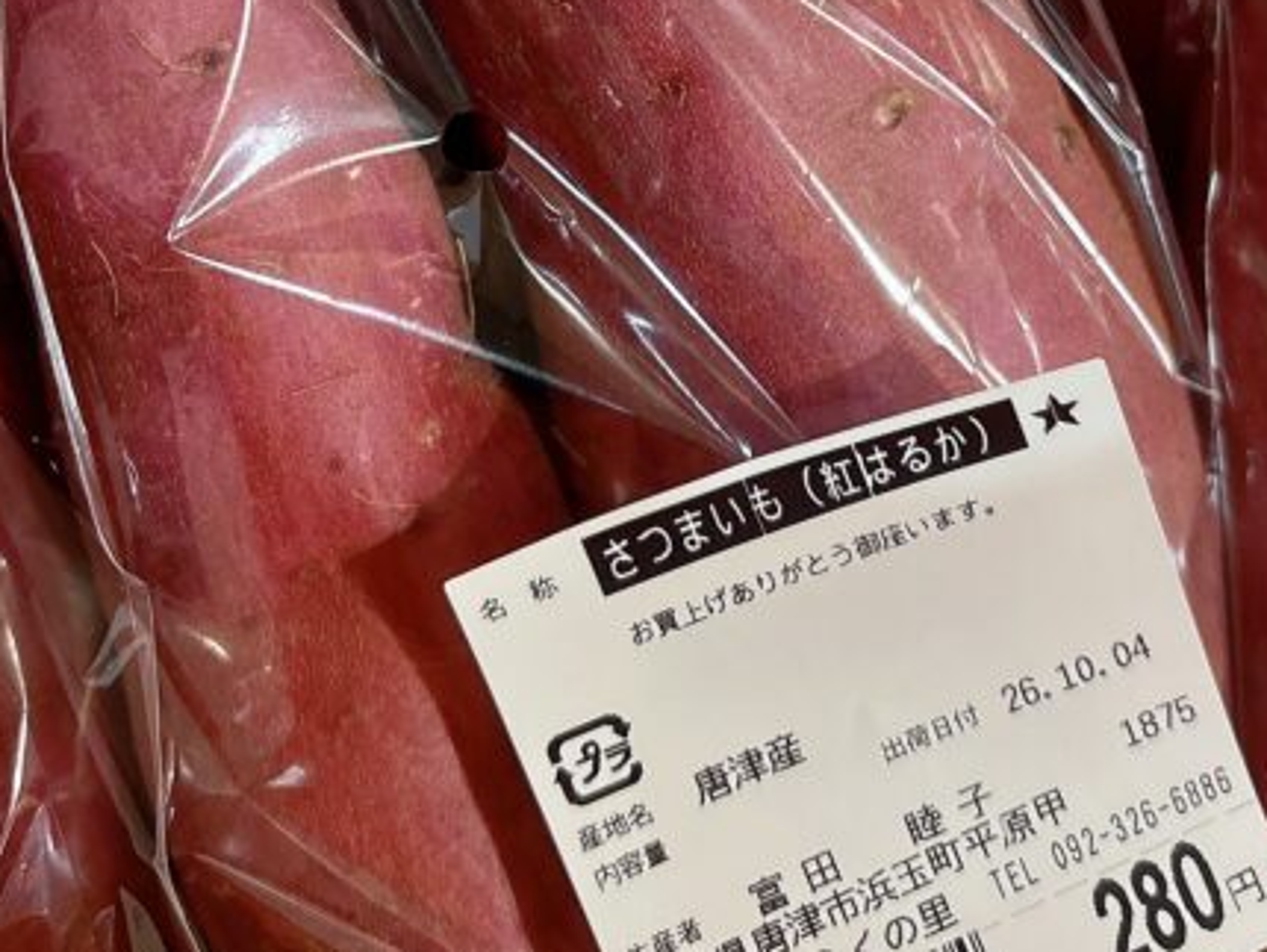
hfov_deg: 33.2
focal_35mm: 58
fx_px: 2124
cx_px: 681
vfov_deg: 23.9
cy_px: -41
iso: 200
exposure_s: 1/60
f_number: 1.6
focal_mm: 5.96
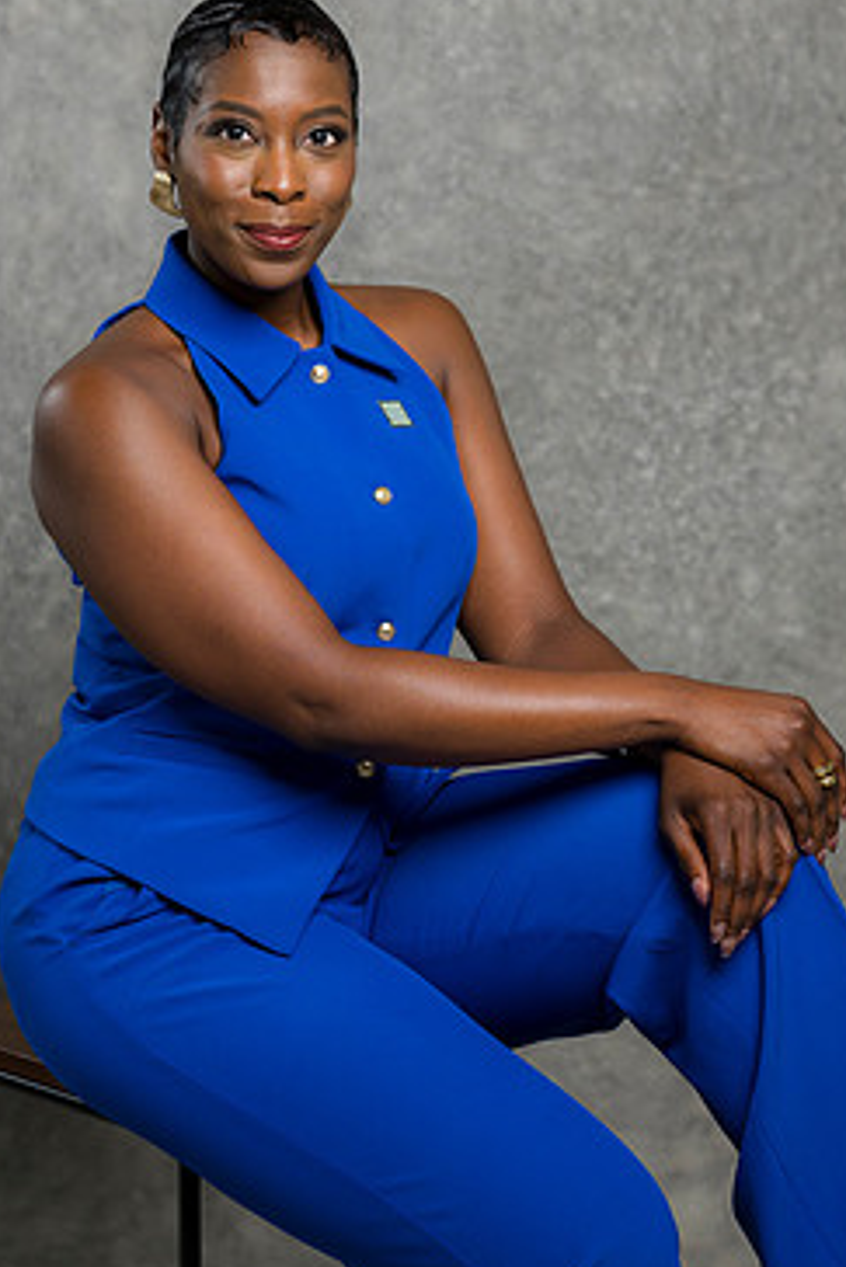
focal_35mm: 105
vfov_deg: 19.4
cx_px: 390
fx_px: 3697
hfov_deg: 13.1
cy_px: 567
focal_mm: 85
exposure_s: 1/200
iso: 125
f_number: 5
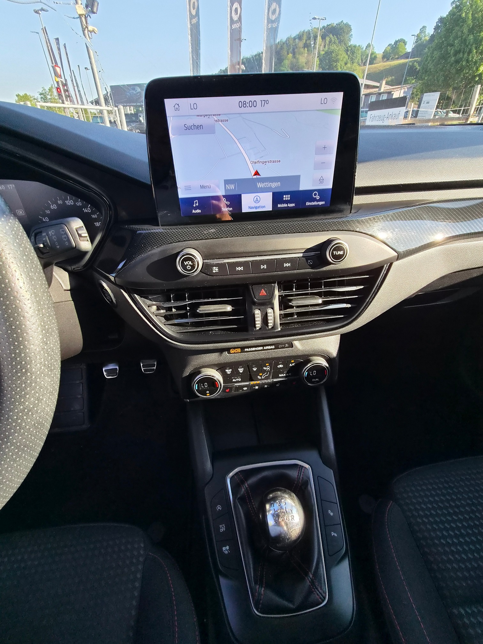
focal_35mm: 13
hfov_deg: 89.9
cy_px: 322
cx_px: 242
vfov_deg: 106.2
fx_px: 242
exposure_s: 1/998
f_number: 2.2
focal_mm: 2.2
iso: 100
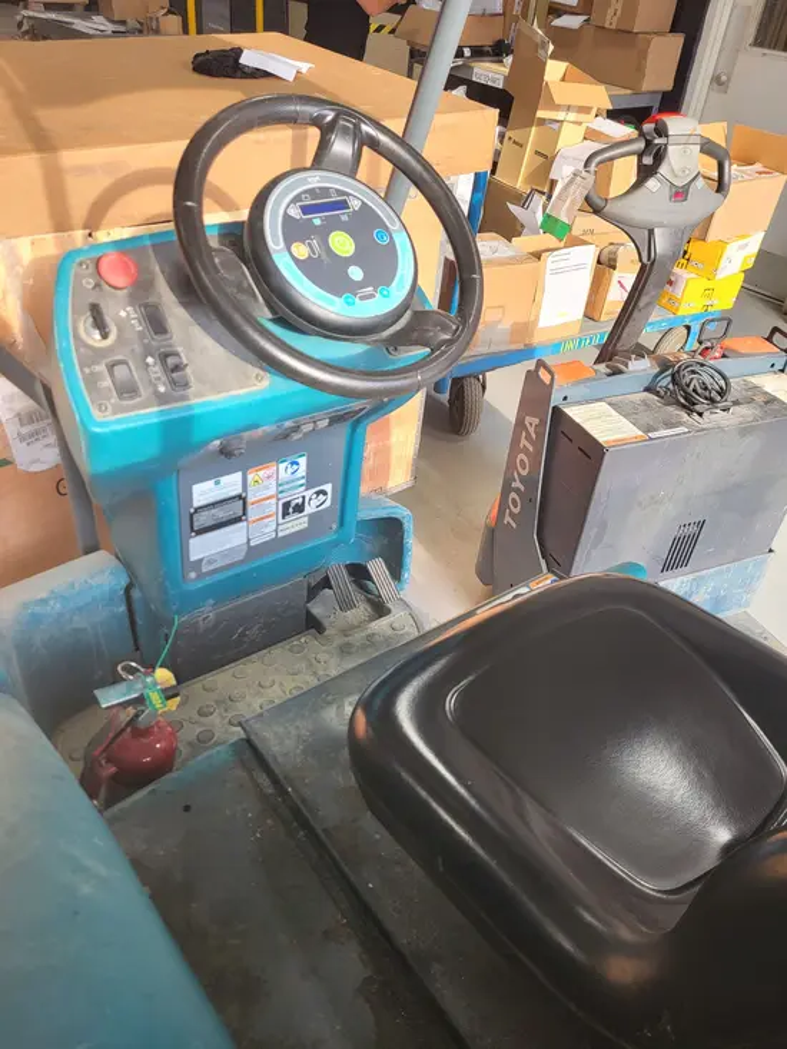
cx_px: 394
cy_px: 524
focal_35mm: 26
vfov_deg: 67.3
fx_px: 788
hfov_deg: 53.1
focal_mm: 5.4
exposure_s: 1/122
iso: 40
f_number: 1.8
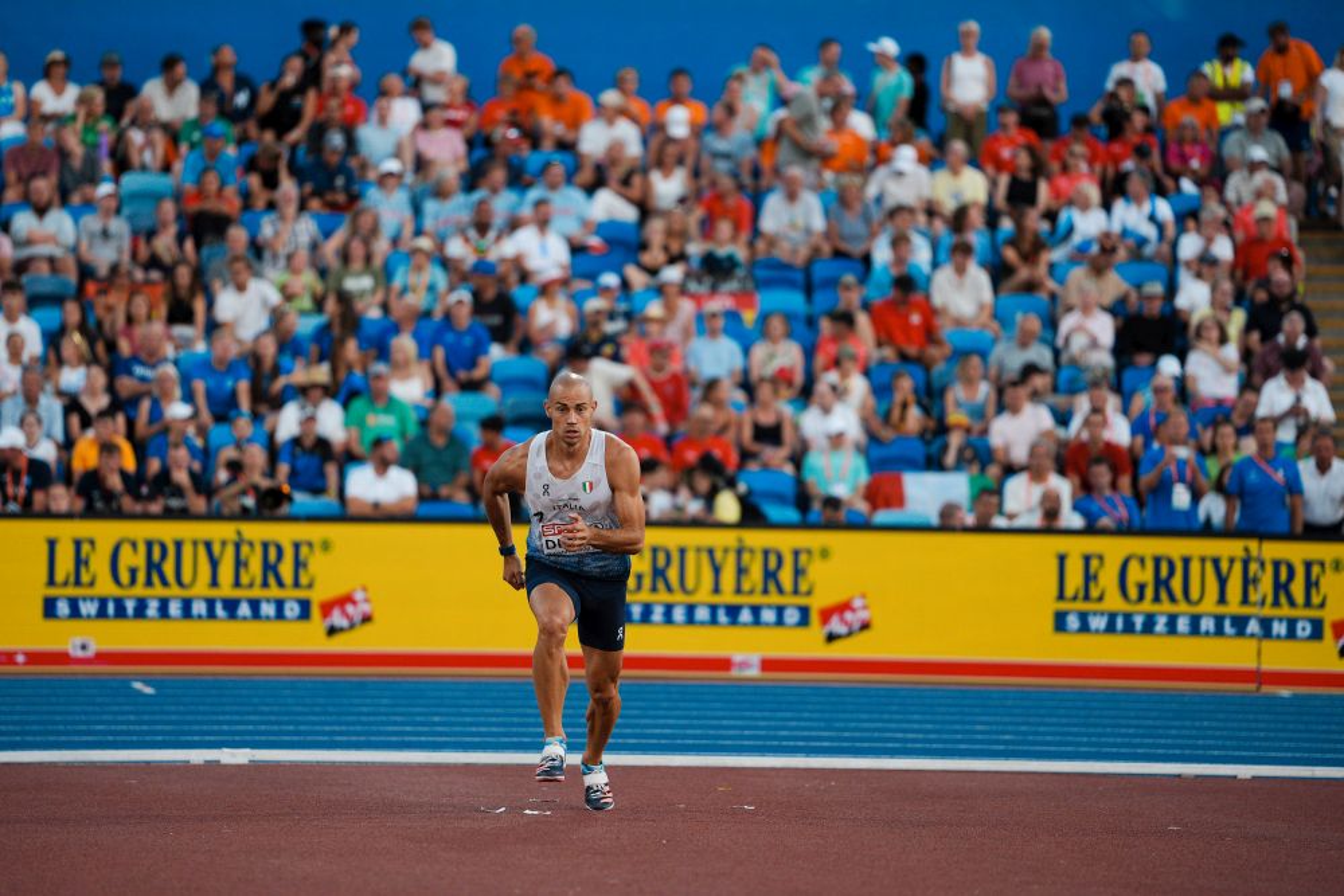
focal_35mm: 150
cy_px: 448
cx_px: 672
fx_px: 5600
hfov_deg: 13.7
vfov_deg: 9.2
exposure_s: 1/3200
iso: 1000
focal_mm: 150
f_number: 2
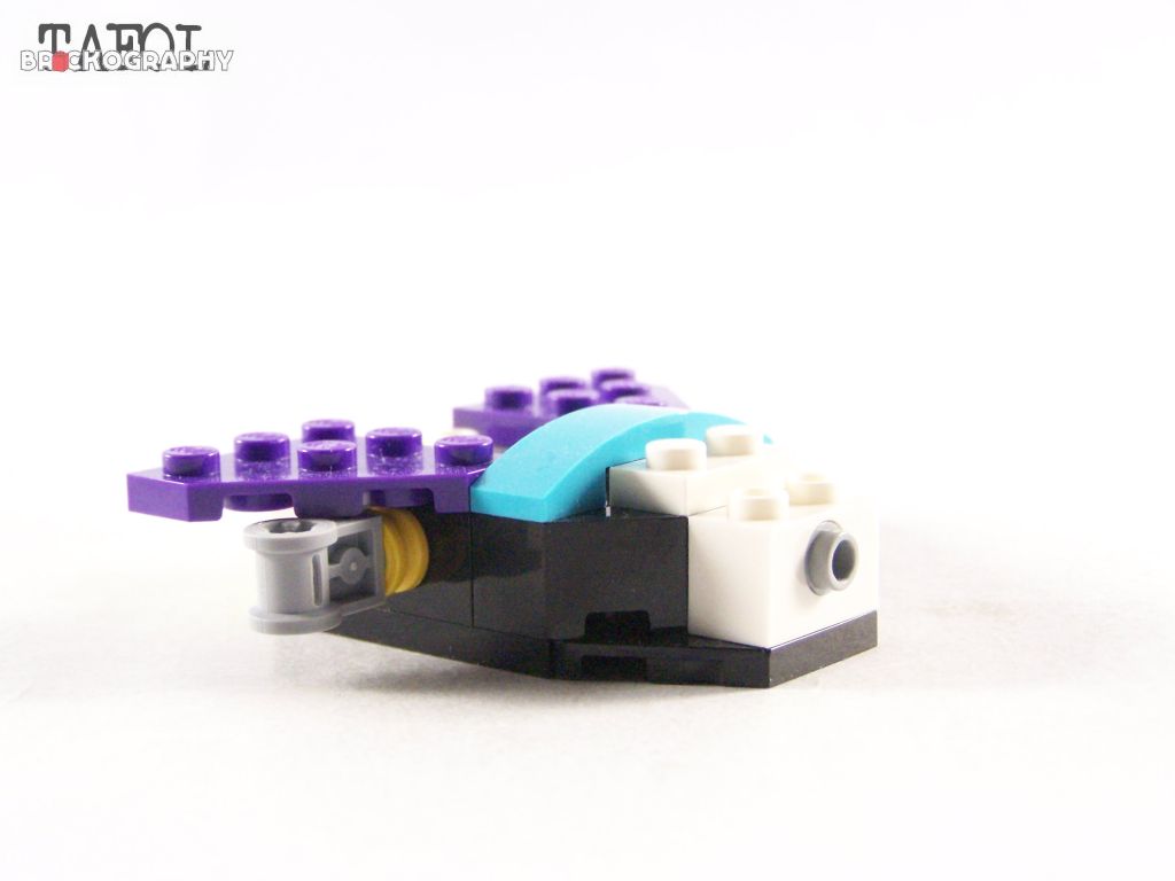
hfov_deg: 29.0
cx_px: 588
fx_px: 2274
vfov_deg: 21.9
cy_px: 440
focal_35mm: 67
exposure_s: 1/60
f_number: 3.2
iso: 400
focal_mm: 11.1
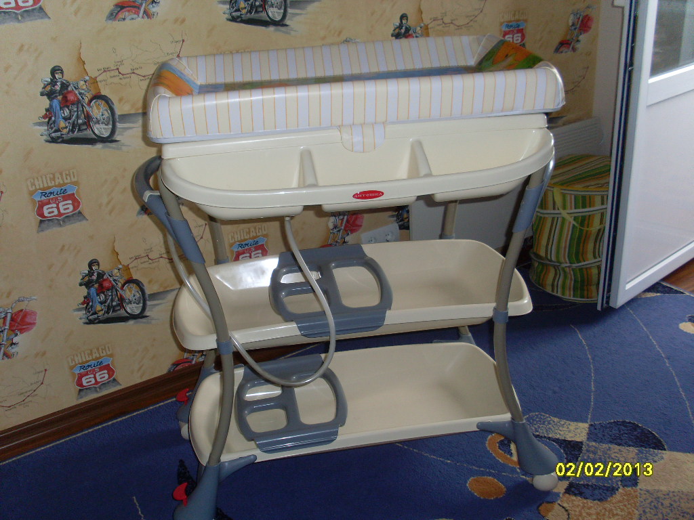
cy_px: 260
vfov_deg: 37.7
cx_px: 347
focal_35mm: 38
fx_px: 762
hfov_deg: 49.0
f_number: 3
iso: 100
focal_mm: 6.3
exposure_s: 1/45
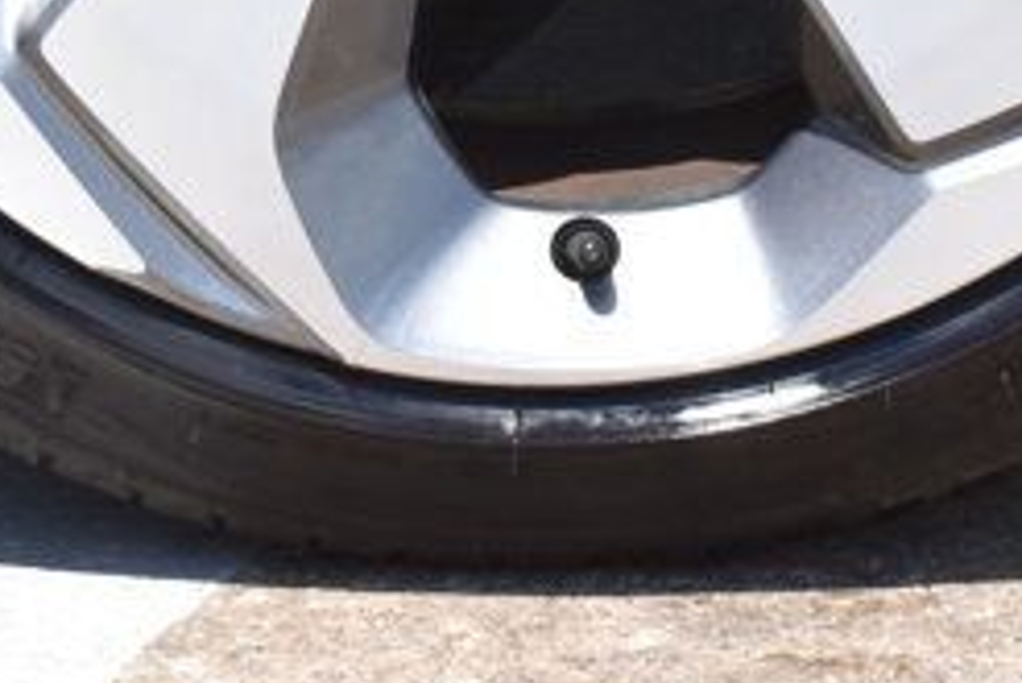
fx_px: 6703
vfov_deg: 5.8
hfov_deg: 8.7
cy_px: -430
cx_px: 832
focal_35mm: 236
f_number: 8
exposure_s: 1/400
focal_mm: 38
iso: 200
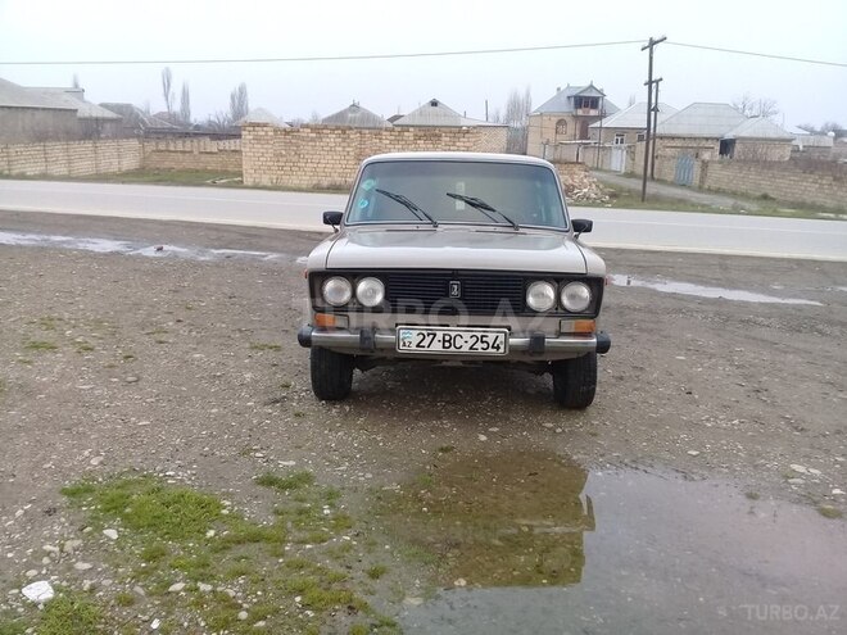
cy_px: 318
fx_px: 759
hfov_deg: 58.4
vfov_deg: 45.4
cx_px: 424
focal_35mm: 31
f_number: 2.2
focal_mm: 3.3
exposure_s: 1/100
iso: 80
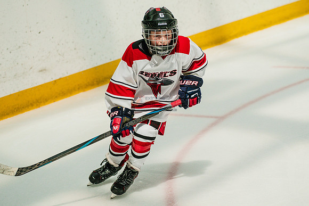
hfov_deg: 11.5
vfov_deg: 7.7
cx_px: 186
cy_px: 100
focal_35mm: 178
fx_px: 1530
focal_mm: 148
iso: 1600
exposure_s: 1/5000
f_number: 4
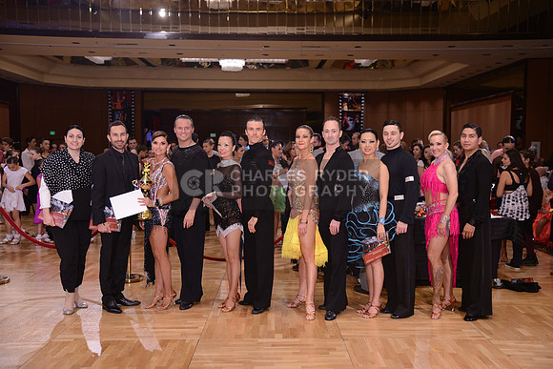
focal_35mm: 44
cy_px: 184
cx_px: 276
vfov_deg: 30.5
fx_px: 676
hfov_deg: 44.5
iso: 1600
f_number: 4
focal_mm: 44
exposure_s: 1/250
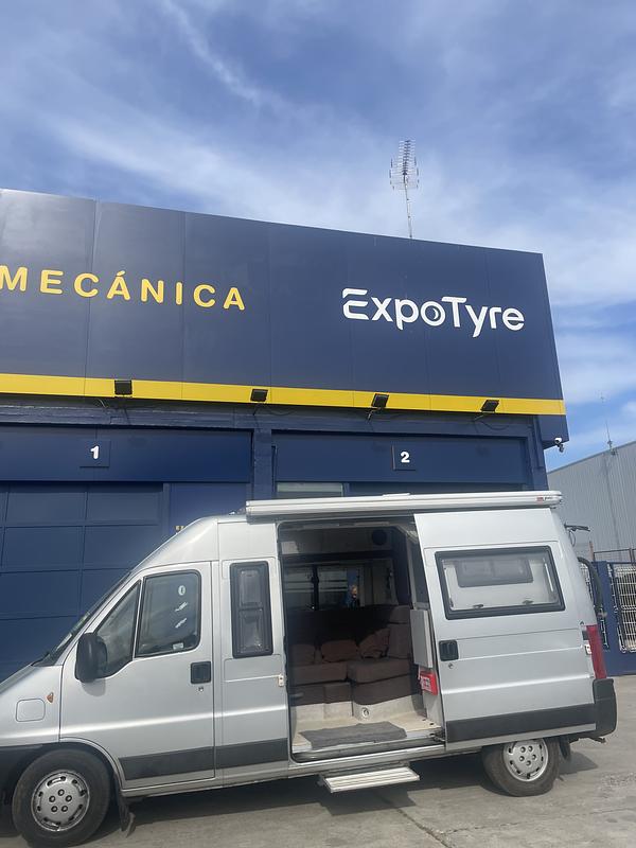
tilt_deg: +16.7
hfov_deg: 53.1
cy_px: 424
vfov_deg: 67.3
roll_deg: +2.8
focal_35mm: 26
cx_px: 318
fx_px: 637
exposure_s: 1/3861
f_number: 1.6
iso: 32
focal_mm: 4.2
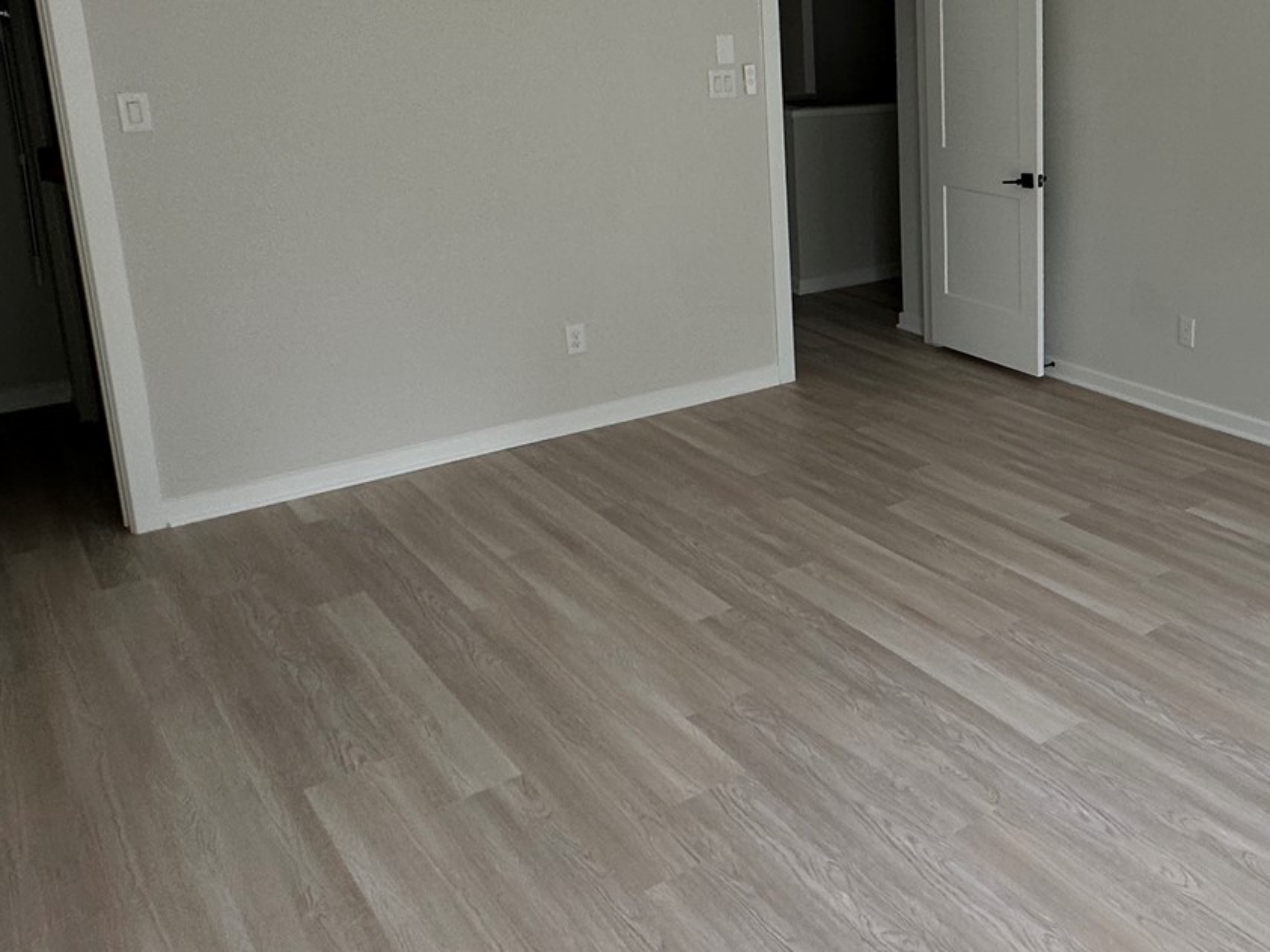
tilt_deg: -12.8
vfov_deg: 40.8
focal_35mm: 34
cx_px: 1100
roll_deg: -0.9
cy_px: 258
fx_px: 1247
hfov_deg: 49.2
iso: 64
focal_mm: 2.22
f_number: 2.2
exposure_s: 1/99
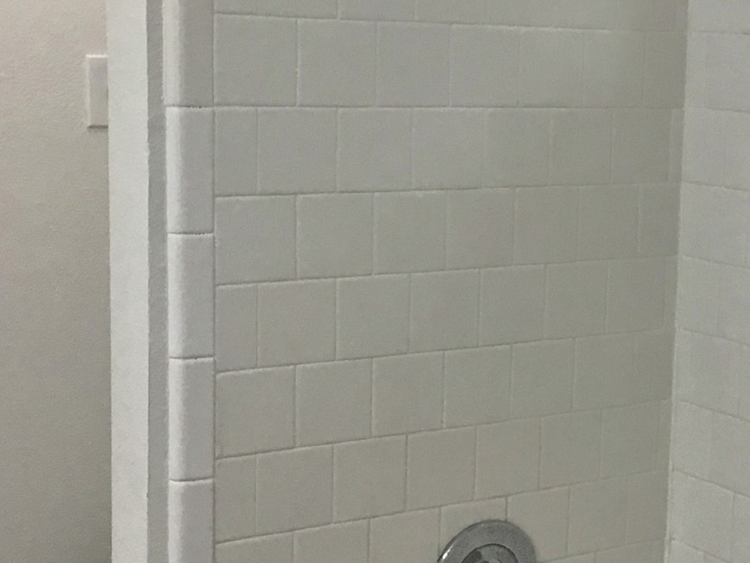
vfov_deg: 20.2
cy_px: 267
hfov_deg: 26.4
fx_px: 1582
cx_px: 552
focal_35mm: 73
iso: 32
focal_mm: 3.3
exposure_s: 1/40
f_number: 2.4
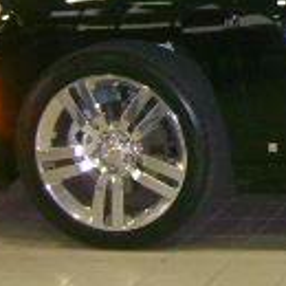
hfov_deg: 10.6
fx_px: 1421
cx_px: 565
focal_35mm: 152
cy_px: 44
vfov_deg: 11.4
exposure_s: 1/30
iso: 277
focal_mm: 5.8
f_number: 2.8
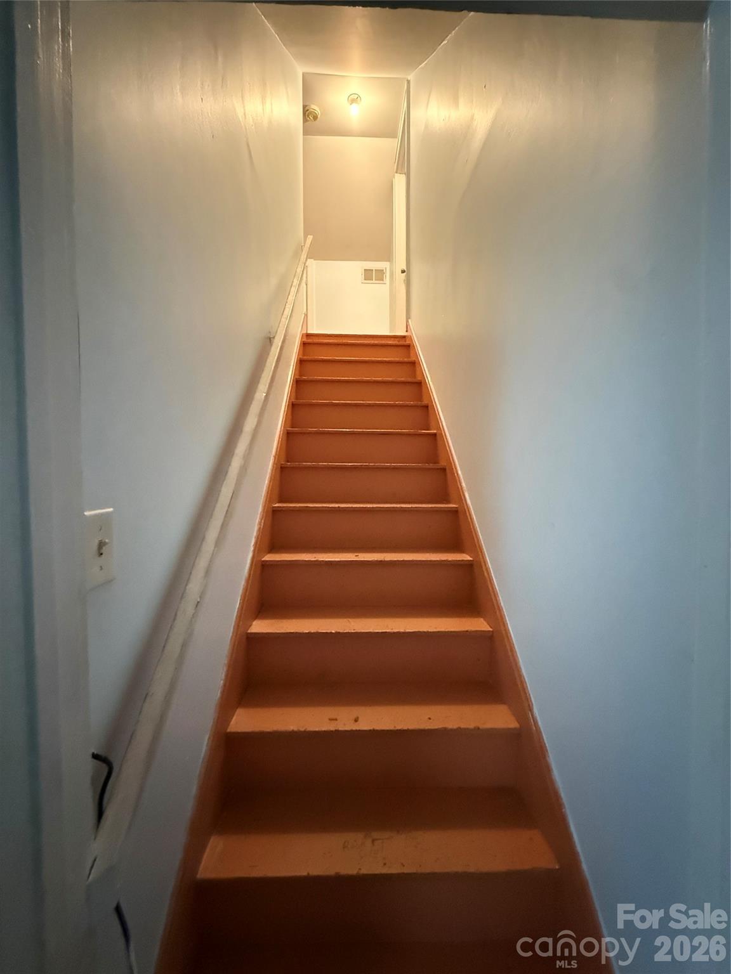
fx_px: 394
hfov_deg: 85.7
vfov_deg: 102.1
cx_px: 366
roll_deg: -0.9
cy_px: 487
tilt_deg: -0.8
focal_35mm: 14
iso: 1250
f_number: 2.2
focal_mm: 2.22
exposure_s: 1/40
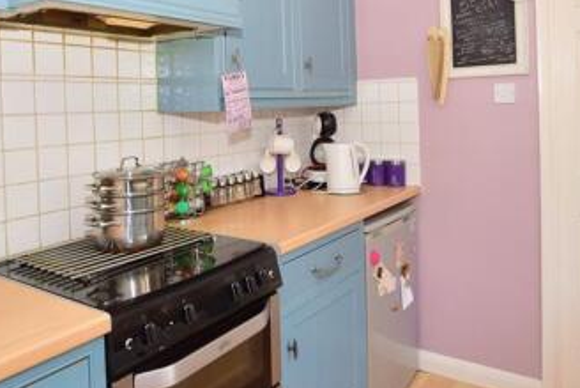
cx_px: 274
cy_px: 102
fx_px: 484
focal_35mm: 30
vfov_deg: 42.4
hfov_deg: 61.9
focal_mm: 10
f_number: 5.6
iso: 500
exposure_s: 1/60
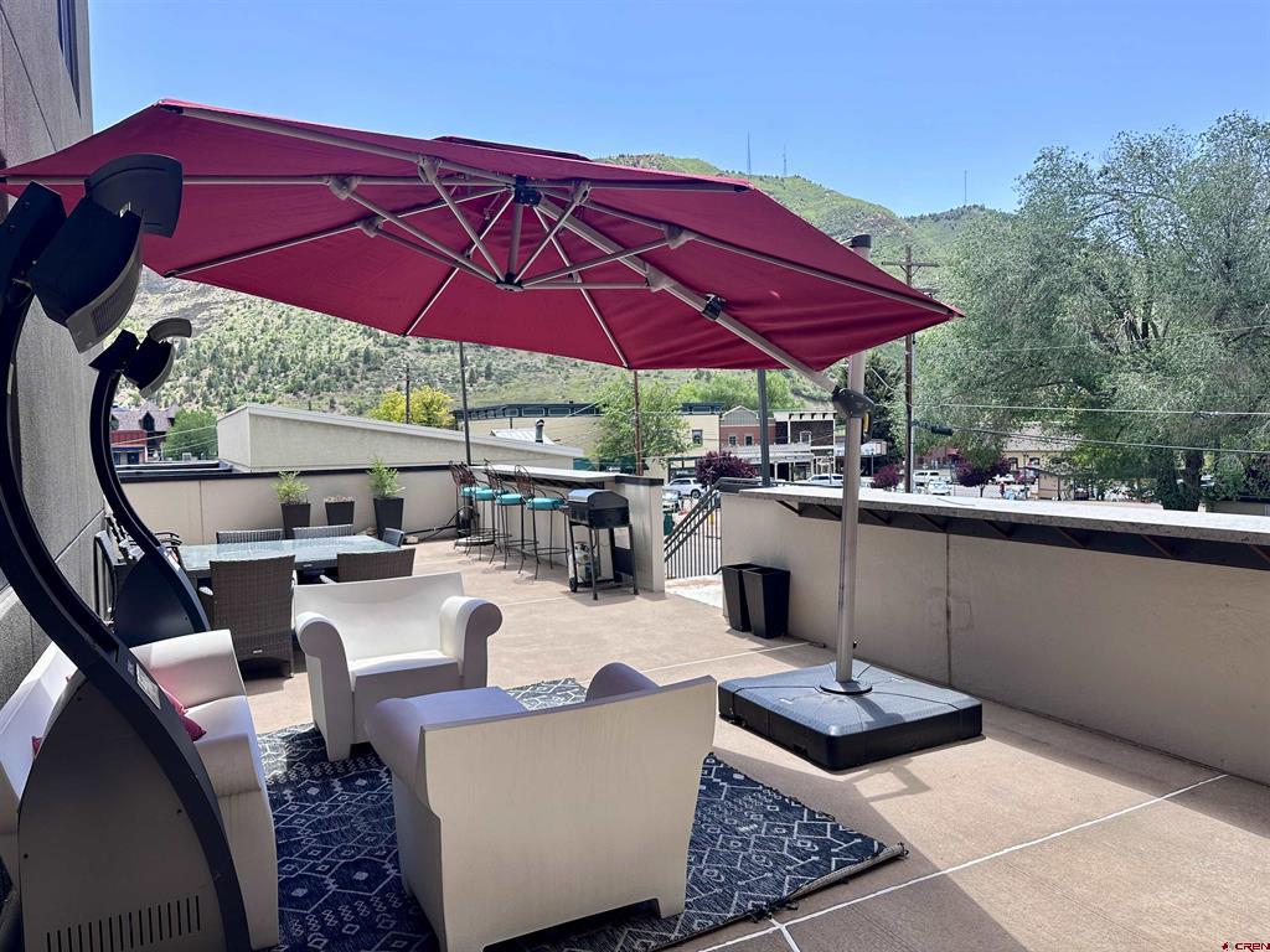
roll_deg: +0.8
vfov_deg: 56.8
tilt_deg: -2.6
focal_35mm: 24
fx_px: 881
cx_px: 635
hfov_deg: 71.6
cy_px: 476
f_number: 1.78
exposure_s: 1/989
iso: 80
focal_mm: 6.86
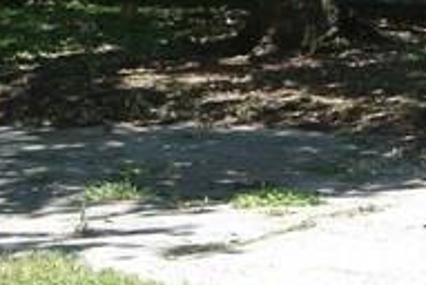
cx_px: 941
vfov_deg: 8.2
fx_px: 1967
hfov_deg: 10.9
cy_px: -39
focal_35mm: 166
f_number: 6.3
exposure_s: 1/160
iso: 100
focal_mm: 11.7
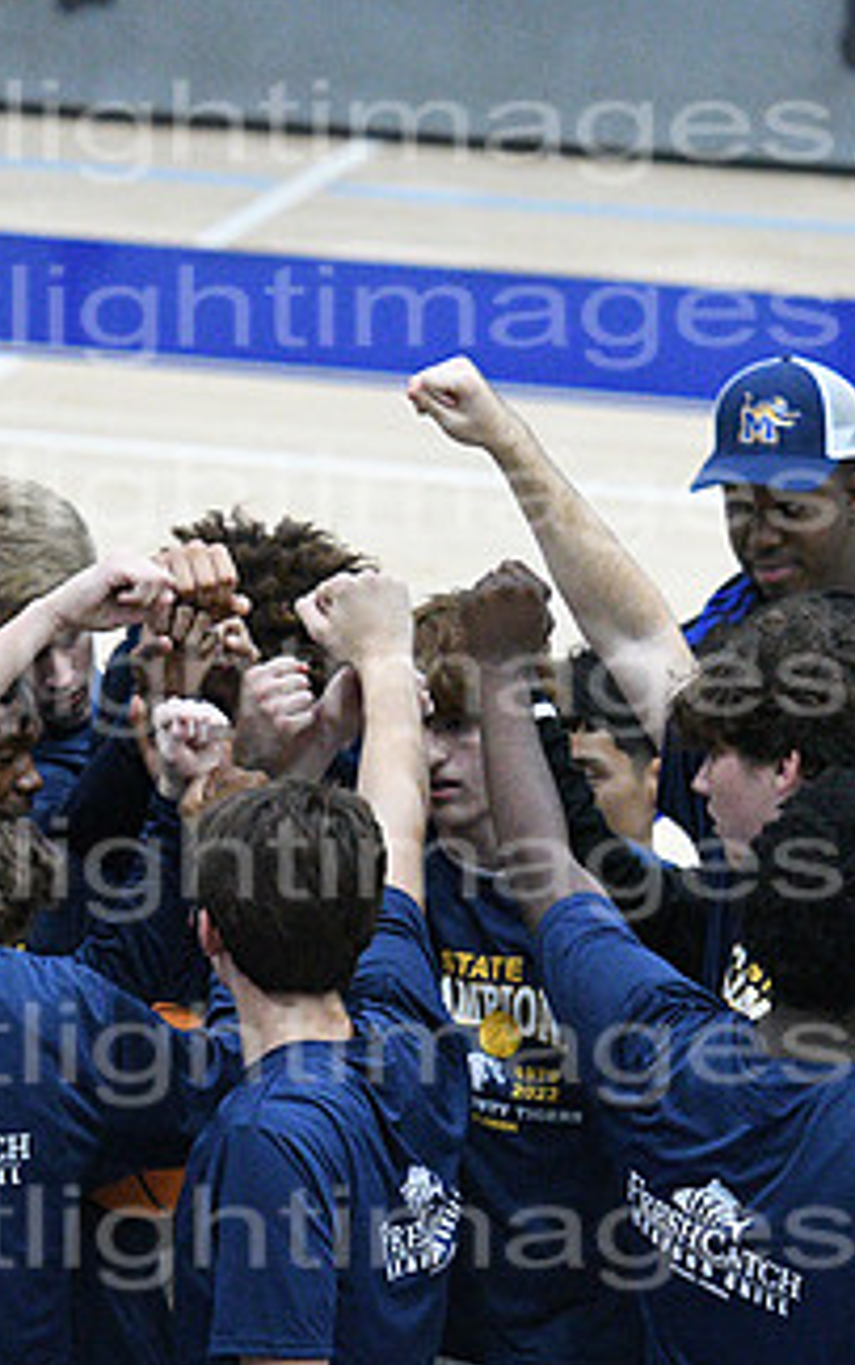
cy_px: 777
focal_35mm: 383
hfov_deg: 3.4
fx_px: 14254
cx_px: 257
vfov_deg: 5.5
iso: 12800
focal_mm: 140
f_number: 3.5
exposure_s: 1/800
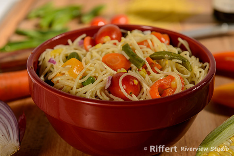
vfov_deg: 17.4
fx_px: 510
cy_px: 78
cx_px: 117
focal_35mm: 78
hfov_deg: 25.8
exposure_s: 1/125
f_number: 6.3
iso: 100
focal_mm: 70
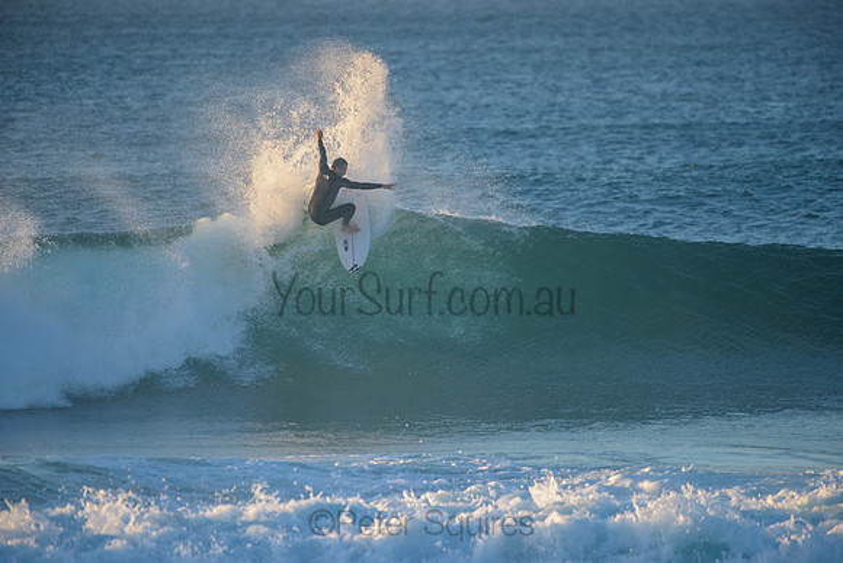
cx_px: 422
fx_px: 11711
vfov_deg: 2.8
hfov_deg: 4.1
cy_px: 282
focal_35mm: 500
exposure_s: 1/2500
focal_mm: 500
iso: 1250
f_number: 5.6
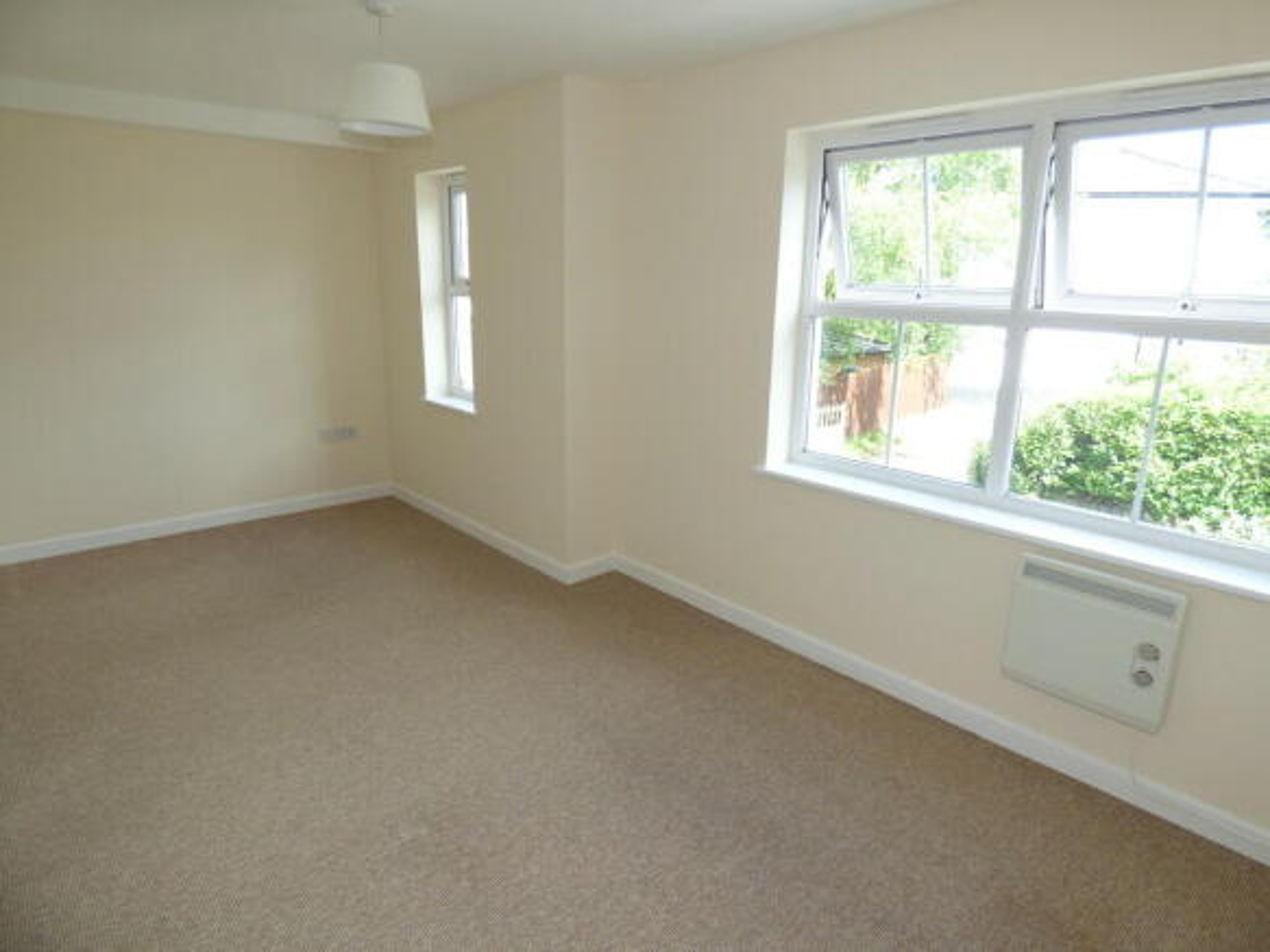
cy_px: 476
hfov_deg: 81.8
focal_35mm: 20
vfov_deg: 66.0
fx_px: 734
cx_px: 635
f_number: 2.8
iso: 100
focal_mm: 3.58
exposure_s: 1/100
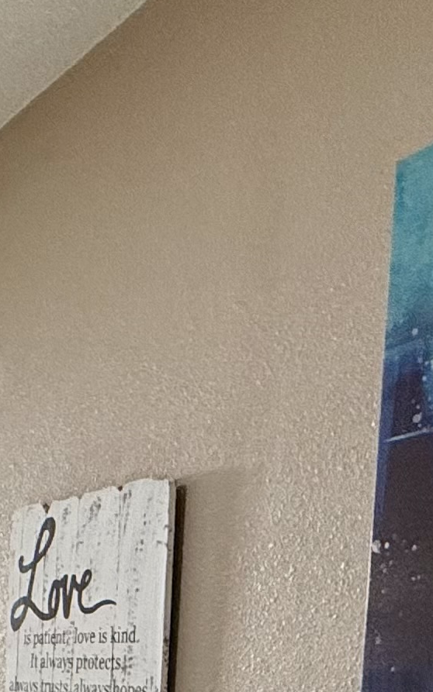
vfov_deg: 28.2
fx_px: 1265
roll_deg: -1.3
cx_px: -748
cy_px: 741
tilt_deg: -2.9
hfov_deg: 12.4
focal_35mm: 67
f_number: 2.2
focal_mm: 2.22
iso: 125
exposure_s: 1/120
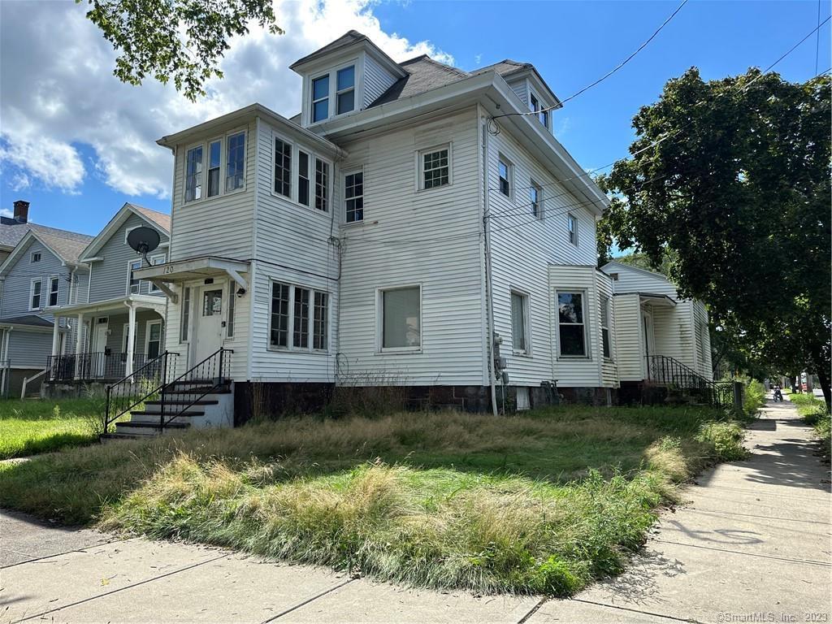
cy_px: 312
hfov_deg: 71.6
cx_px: 416
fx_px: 577
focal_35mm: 24
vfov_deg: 56.8
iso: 80
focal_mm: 6.86
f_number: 1.78
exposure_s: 1/2967
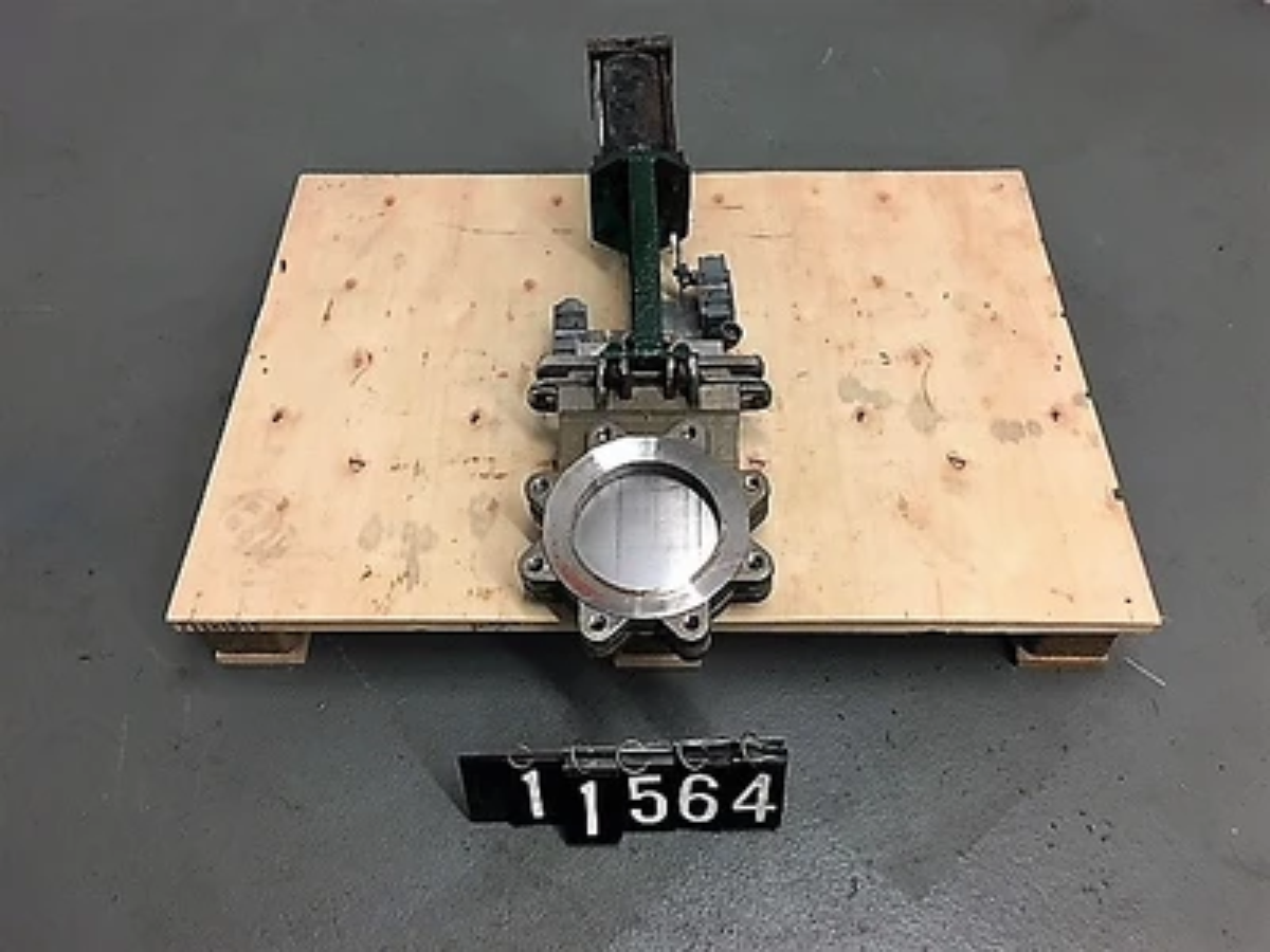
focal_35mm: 29
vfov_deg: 48.2
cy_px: 476
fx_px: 1064
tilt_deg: -53.6
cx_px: 635
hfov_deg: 61.7
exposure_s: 1/30
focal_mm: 4.15
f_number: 2.2
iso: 100
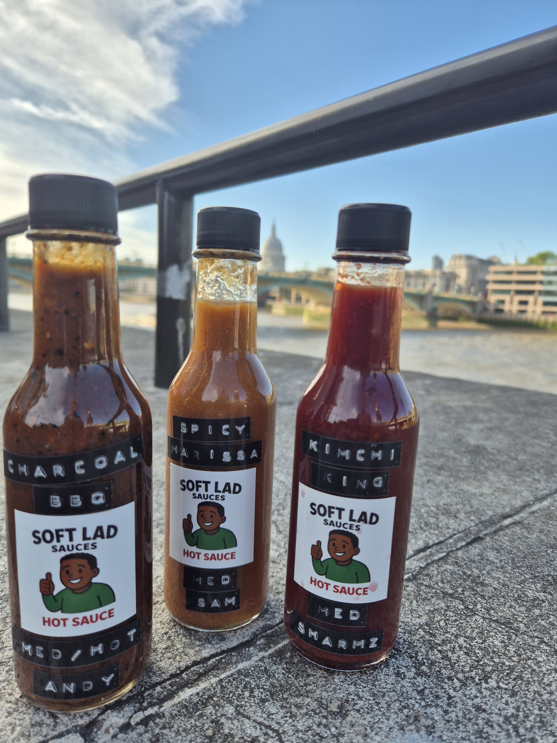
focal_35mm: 23
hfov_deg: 58.9
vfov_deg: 73.9
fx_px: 493
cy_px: 372
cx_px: 278
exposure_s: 1/798
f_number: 1.8
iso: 25
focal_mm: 5.4
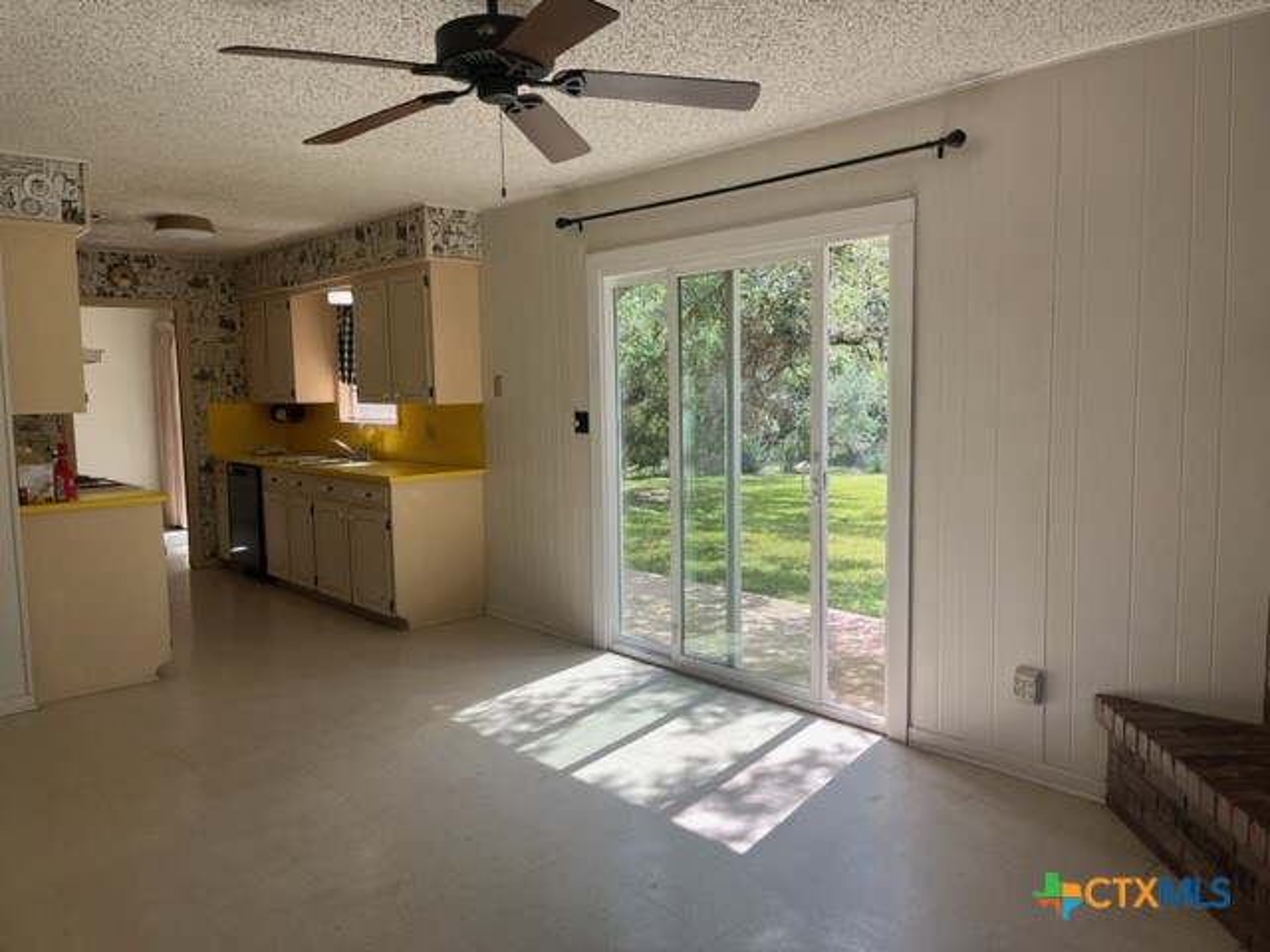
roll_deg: +0.6
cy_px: 476
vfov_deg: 53.1
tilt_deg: -5.2
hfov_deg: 67.3
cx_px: 635
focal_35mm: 26
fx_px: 954
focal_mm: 5.1
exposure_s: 1/335
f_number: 1.6
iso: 50
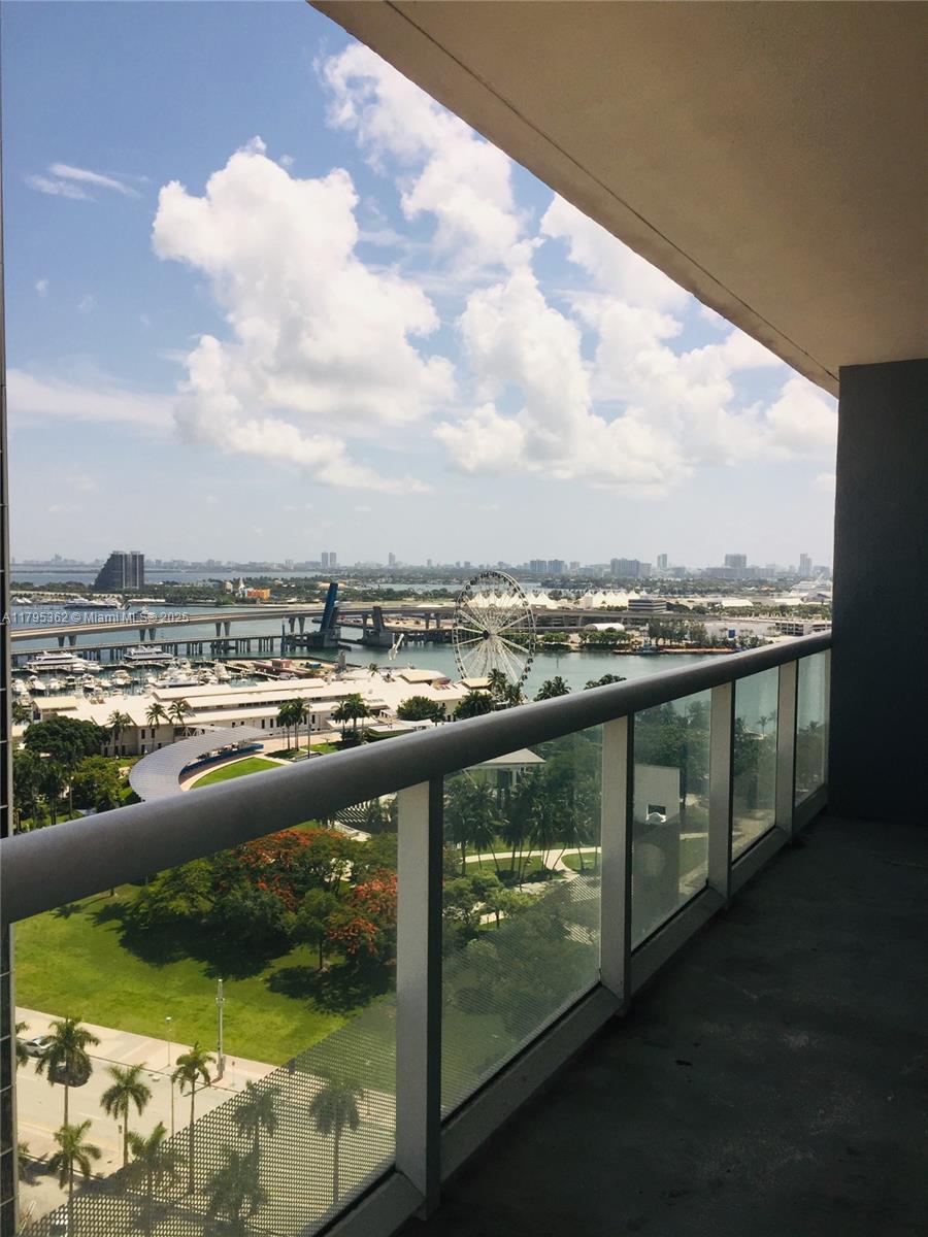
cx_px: 464
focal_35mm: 29
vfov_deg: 61.7
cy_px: 618
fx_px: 1037
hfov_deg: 48.2
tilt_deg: -2.9
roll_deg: +0.3
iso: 32
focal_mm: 4.15
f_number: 2.2
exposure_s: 1/3300
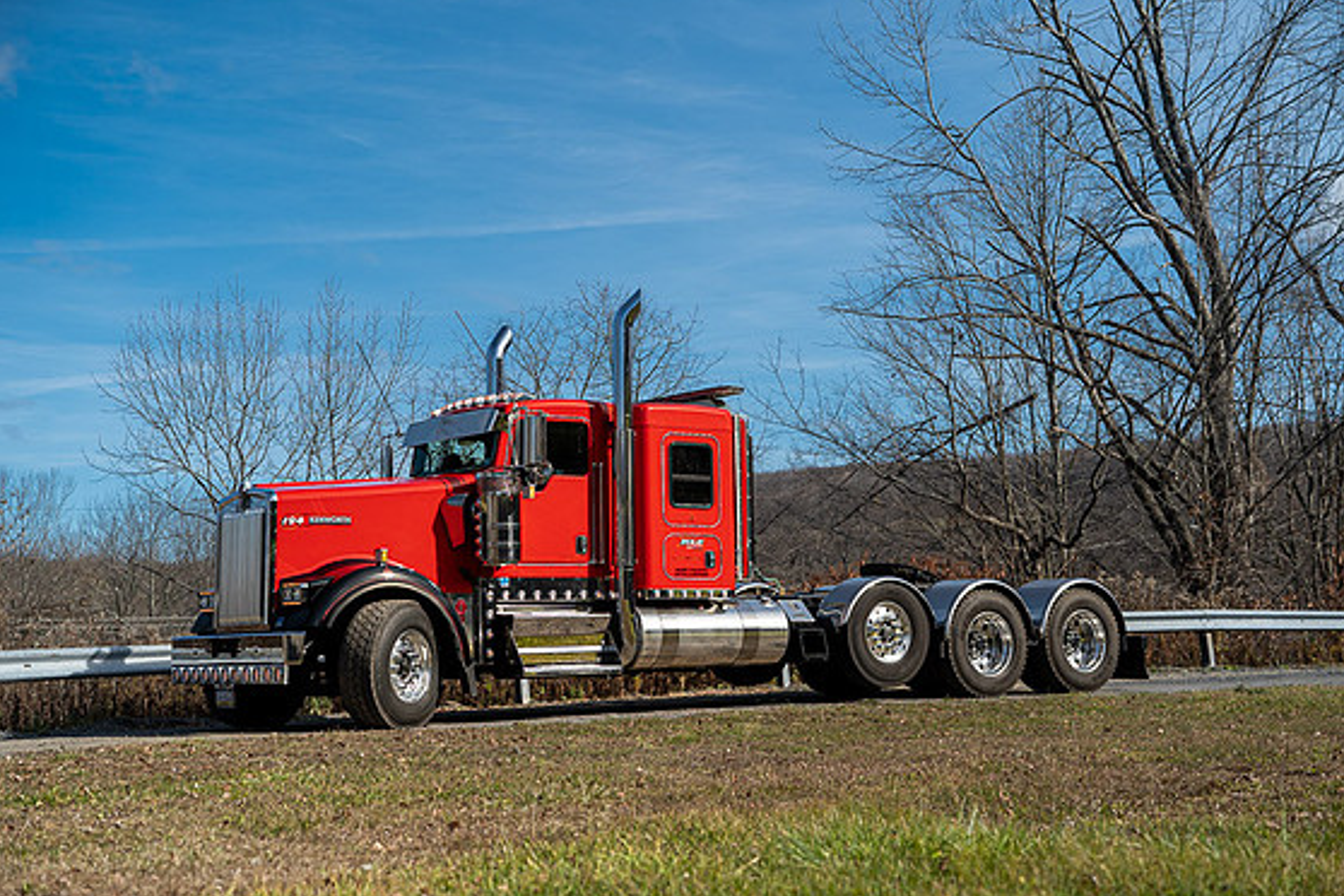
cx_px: 677
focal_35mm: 52
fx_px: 1941
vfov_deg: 26.0
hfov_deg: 38.2
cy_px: 449
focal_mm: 50
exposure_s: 1/100
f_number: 3.2
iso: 100
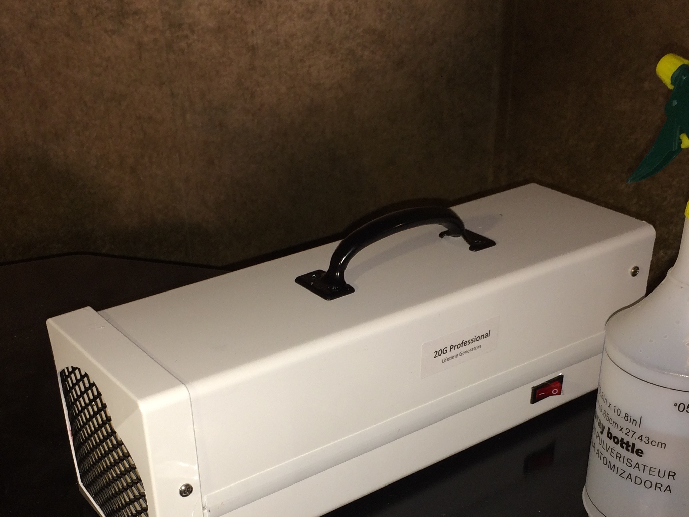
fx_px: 915
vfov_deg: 30.8
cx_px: 340
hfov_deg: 41.2
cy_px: 404
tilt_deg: -33.3
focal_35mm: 46
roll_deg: +2.0
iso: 50
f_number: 2.2
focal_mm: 4.15
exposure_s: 1/30
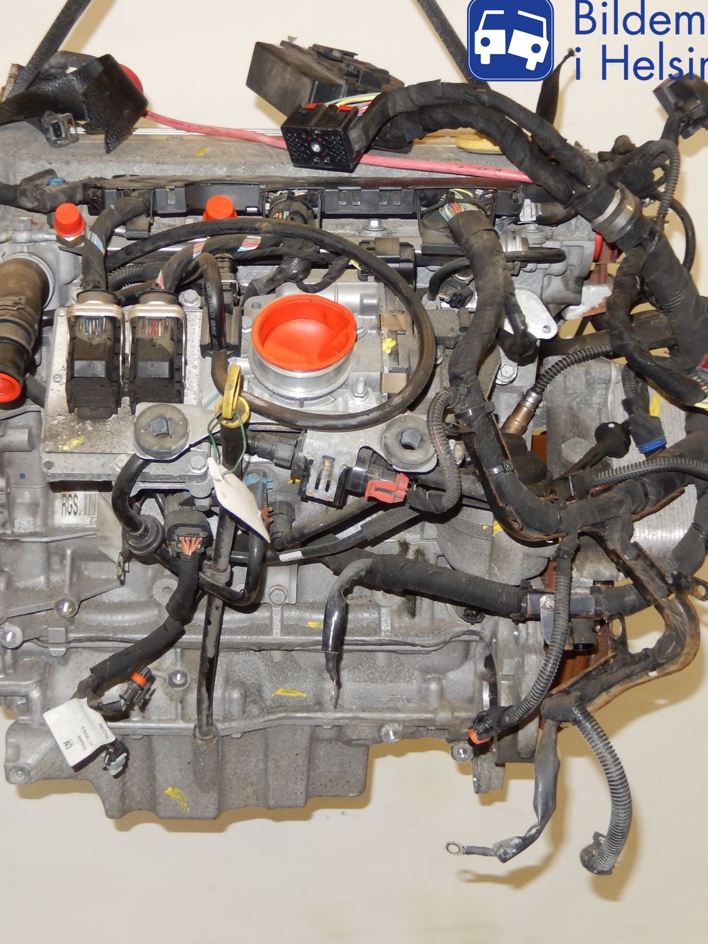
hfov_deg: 29.6
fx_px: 1337
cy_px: 476
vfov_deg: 38.9
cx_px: 274
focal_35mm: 49
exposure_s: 1/30
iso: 200
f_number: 4
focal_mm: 6.5
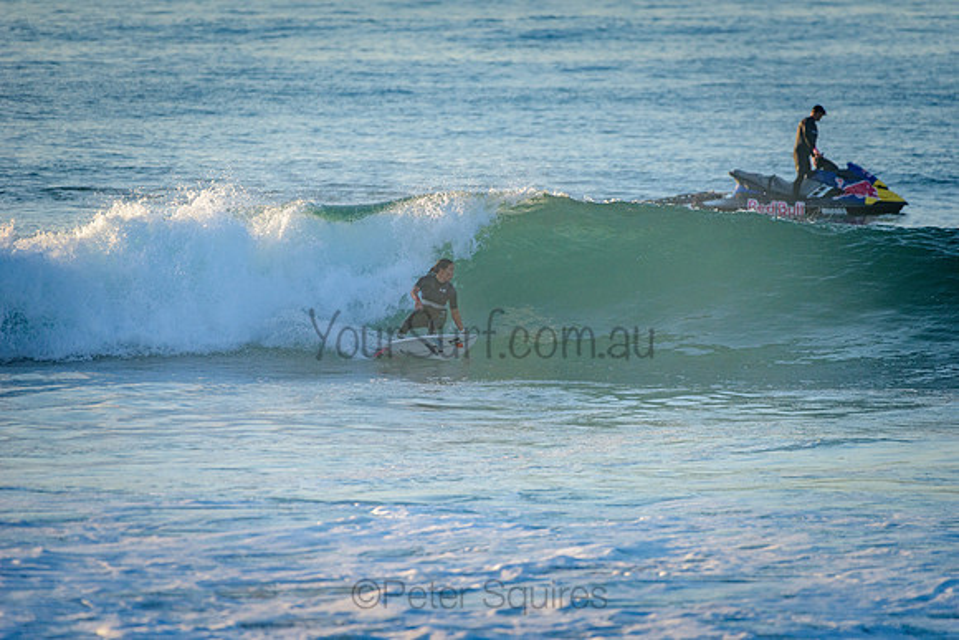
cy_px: 320
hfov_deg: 4.1
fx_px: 13322
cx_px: 480
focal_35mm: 500
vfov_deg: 2.8
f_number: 5.6
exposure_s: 1/2000
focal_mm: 500
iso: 560
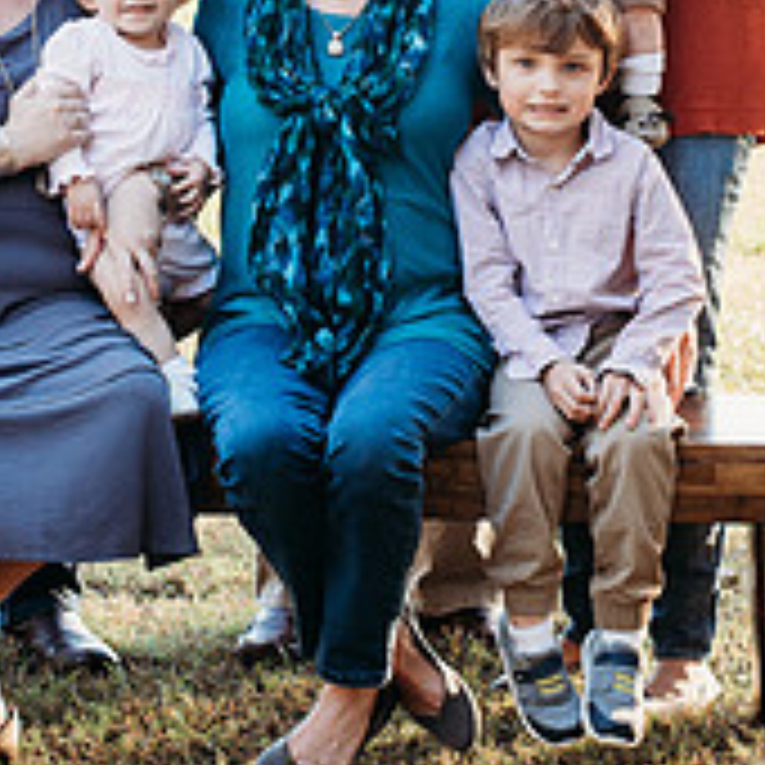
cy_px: 20
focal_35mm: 145
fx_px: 3625
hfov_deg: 12.0
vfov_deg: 11.9
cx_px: 315
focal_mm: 50
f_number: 3.5
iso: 250
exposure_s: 1/160
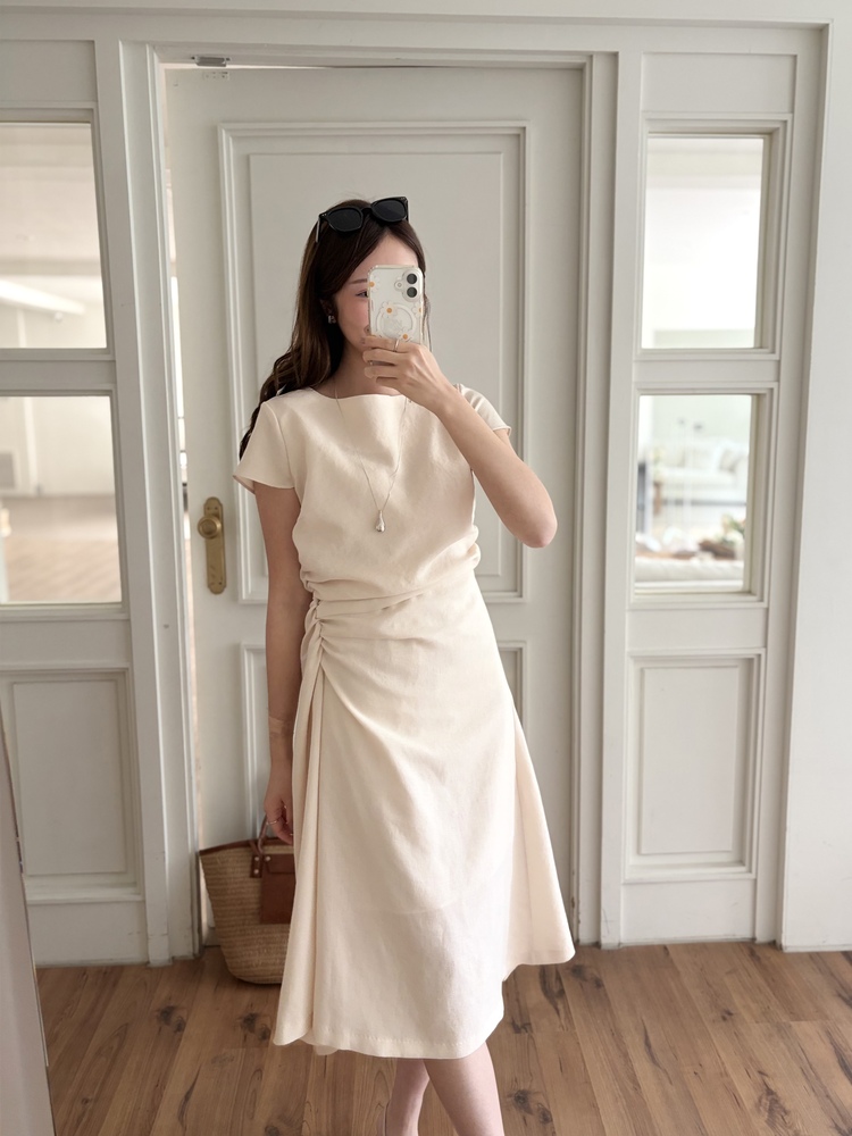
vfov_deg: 67.3
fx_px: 853
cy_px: 568
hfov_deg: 53.1
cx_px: 426
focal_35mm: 26
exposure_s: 1/60
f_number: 1.6
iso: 160
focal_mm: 5.96
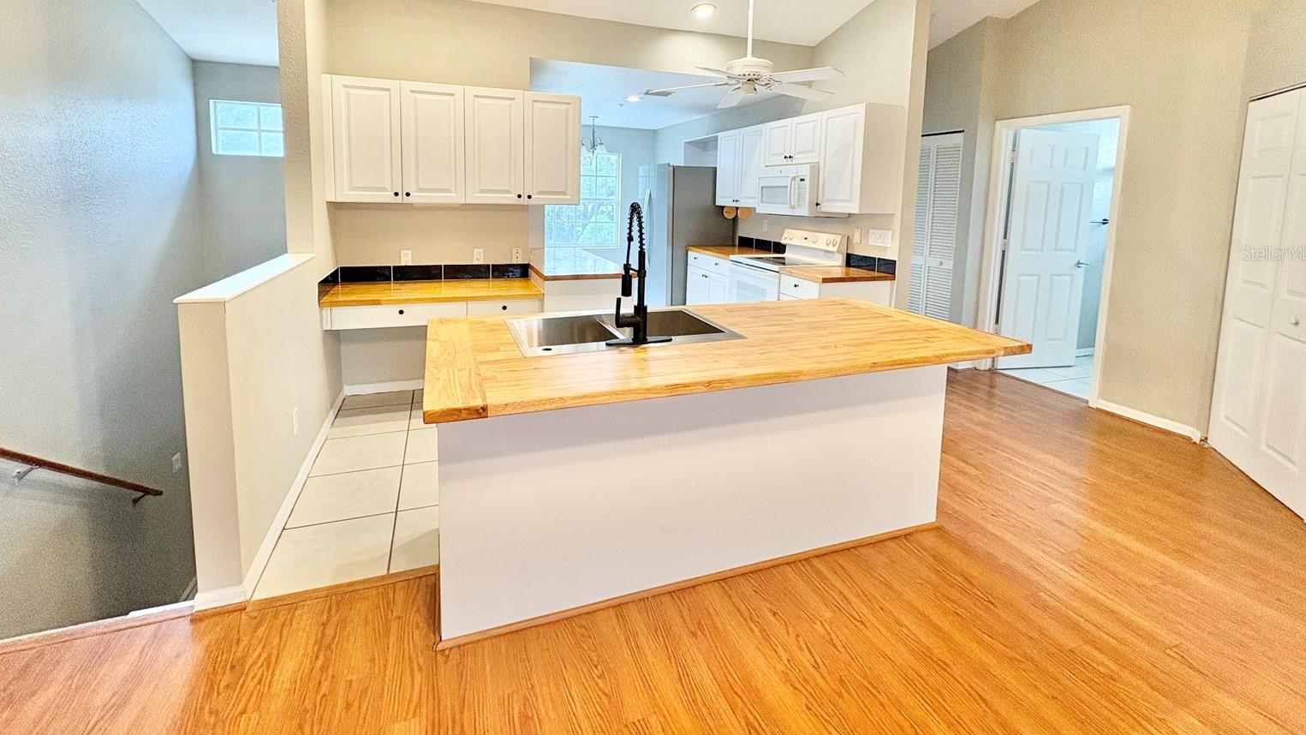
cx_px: 637
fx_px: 554
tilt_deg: -4.7
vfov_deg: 65.5
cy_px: 253
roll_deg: -0.9
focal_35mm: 16
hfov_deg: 99.3
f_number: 2.2
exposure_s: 1/120
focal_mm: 2.22
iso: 200
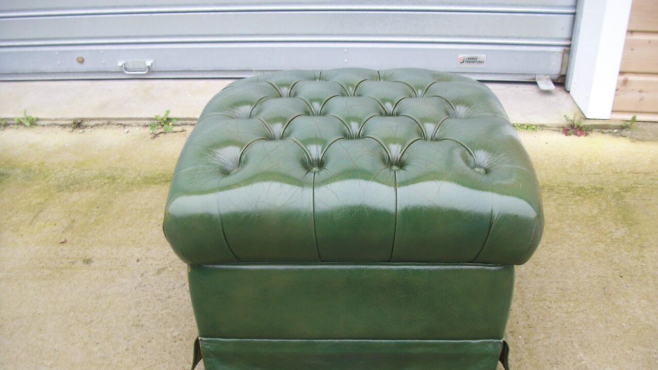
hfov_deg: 56.6
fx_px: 611
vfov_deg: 33.6
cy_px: 223
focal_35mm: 35
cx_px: 330
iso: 80
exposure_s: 1/100
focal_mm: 5.7
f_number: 2.9
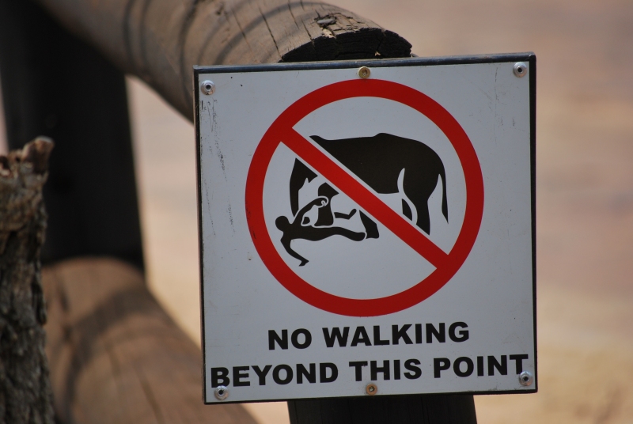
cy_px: 212
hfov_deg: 6.9
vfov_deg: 4.6
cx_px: 316
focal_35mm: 300
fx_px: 5283
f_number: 5.6
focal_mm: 200
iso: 200
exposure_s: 1/800
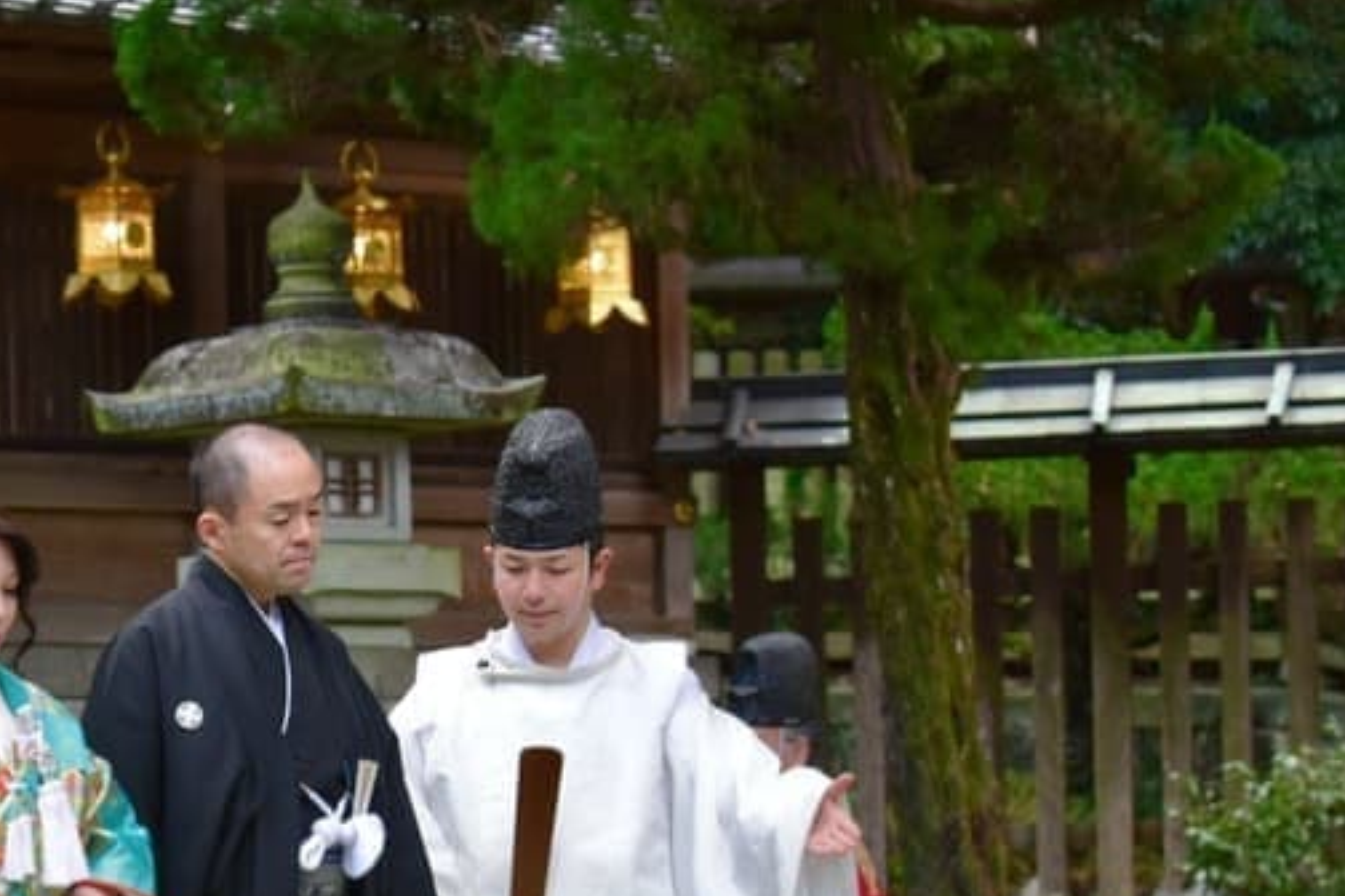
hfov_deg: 13.4
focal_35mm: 150
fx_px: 5604
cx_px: -85
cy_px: 868
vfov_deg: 9.1
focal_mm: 70
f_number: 5.6
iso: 2000
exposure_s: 1/320
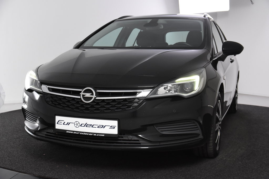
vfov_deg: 26.5
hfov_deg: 38.9
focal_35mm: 51
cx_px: 134
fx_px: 381
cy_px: 90
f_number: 5.6
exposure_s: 1/125
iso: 1600
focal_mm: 34
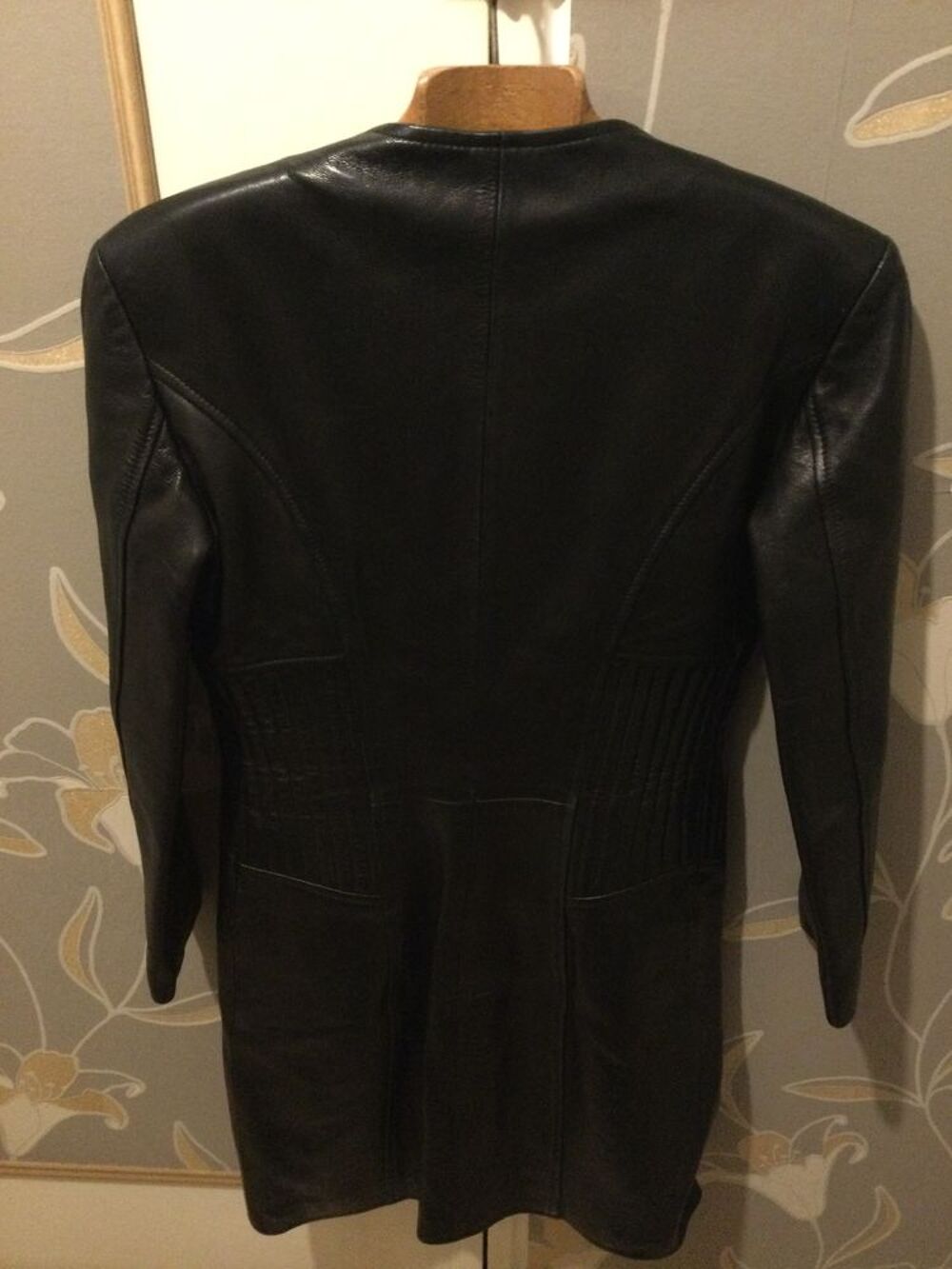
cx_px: 476
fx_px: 1137
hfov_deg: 45.4
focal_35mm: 31
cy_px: 634
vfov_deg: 58.3
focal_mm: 3.3
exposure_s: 1/17
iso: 800
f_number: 2.4
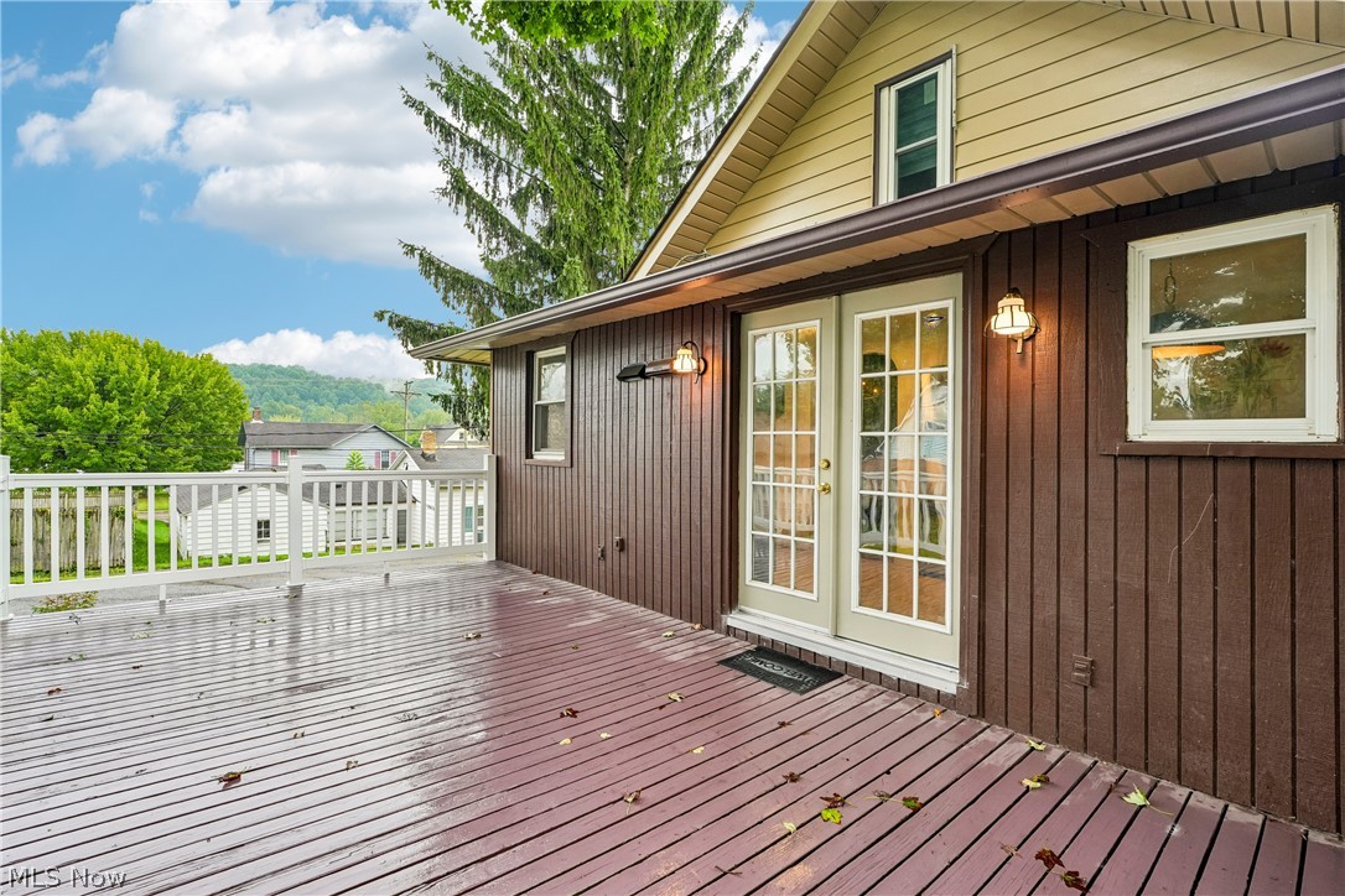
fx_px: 601
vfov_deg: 73.4
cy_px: 448
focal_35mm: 16
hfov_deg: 96.4
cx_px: 672
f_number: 8
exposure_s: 1/40
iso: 400
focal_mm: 16.1
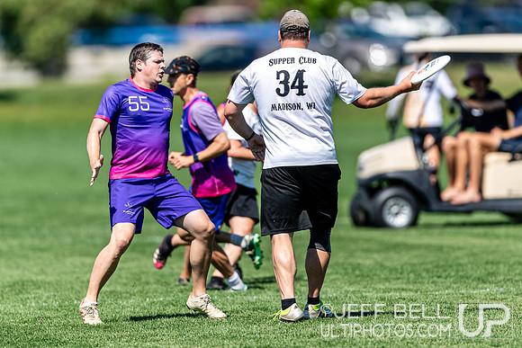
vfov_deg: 2.2
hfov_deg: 3.3
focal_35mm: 634
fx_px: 9197
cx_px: 259
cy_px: 171
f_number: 2.8
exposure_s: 1/2000
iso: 100
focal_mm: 400
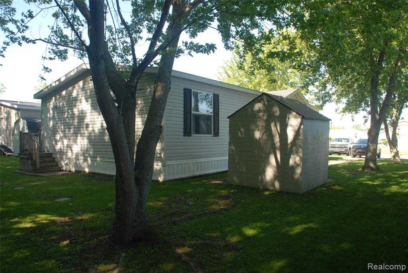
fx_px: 306
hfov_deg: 67.3
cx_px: 204
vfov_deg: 48.0
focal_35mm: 27
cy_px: 136
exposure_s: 1/50
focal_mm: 18
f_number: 7.1
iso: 100
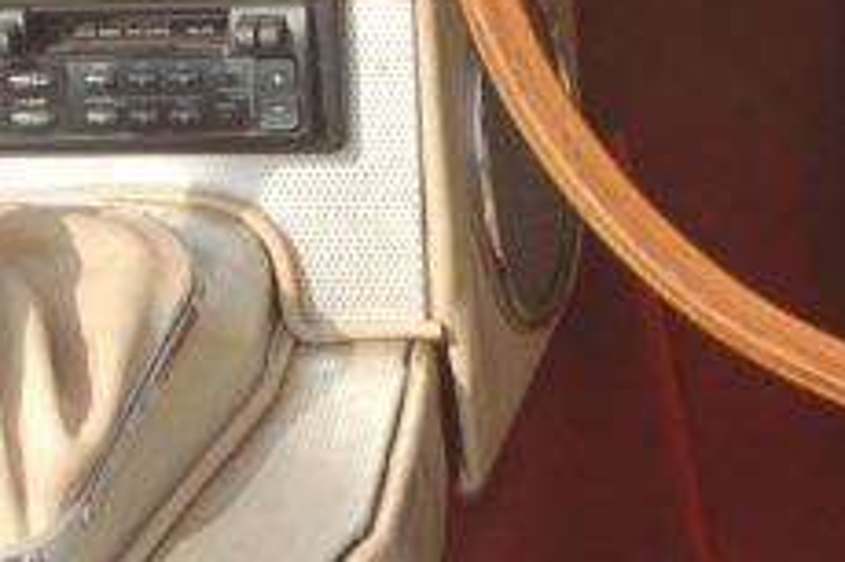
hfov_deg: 6.9
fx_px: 7042
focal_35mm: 300
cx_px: 349
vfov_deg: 4.6
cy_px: -123
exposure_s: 1/640
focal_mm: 45
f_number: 5.6
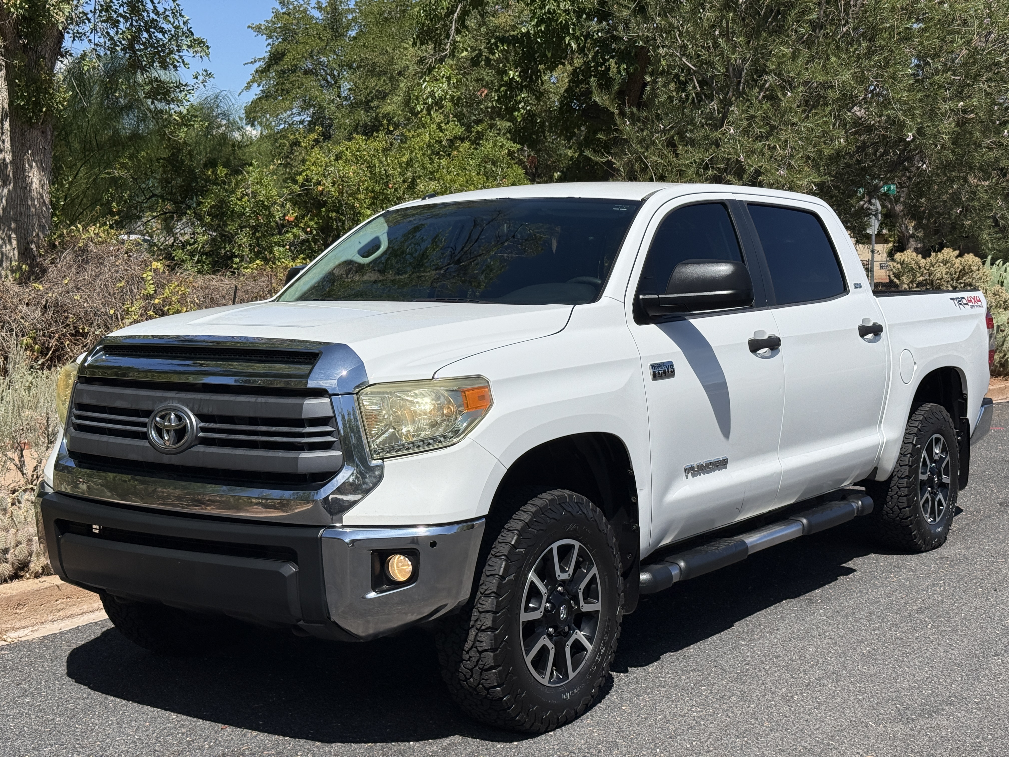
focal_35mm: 48
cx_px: 504
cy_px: 378
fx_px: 1399
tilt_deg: -5.9
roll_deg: +0.4
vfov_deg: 30.3
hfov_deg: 39.7
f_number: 1.78
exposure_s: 1/9901
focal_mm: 6.76
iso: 80
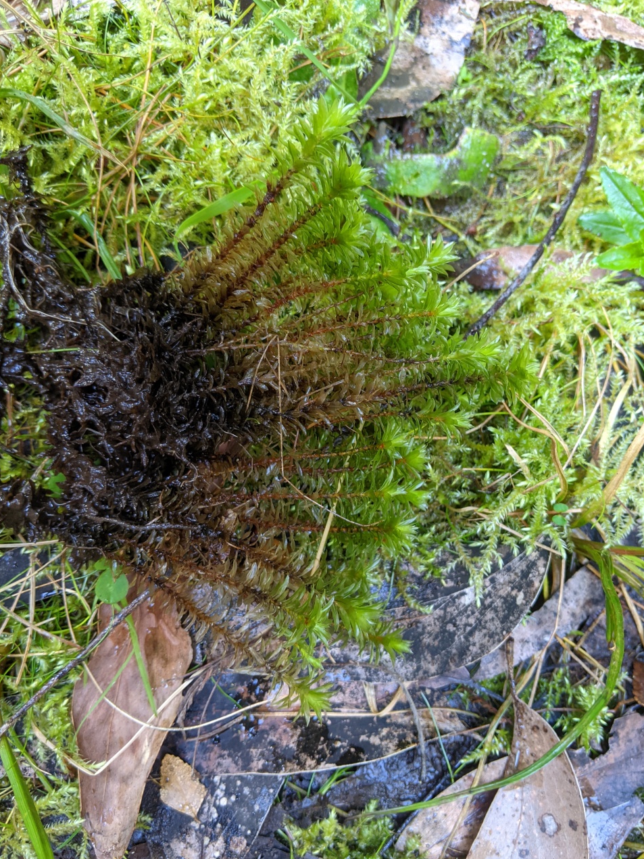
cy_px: 429
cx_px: 341
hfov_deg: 48.2
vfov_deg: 61.7
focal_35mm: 29
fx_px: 719
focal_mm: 4.44
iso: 117
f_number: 1.8
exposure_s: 1/23.7
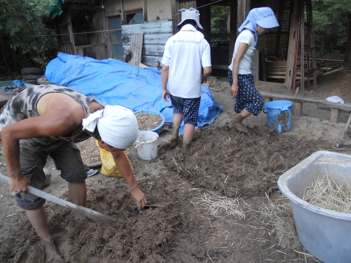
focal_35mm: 27
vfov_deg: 51.4
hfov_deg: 65.3
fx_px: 274
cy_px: 132
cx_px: 176
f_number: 3.2
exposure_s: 1/30
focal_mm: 4.9
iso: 80
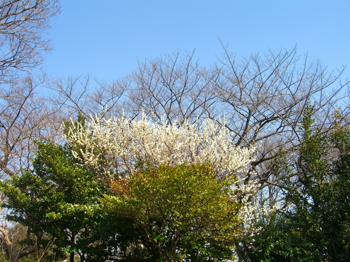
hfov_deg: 49.0
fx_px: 384
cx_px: 175
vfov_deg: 37.7
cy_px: 131
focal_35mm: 38
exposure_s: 1/320
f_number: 4
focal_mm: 7.9
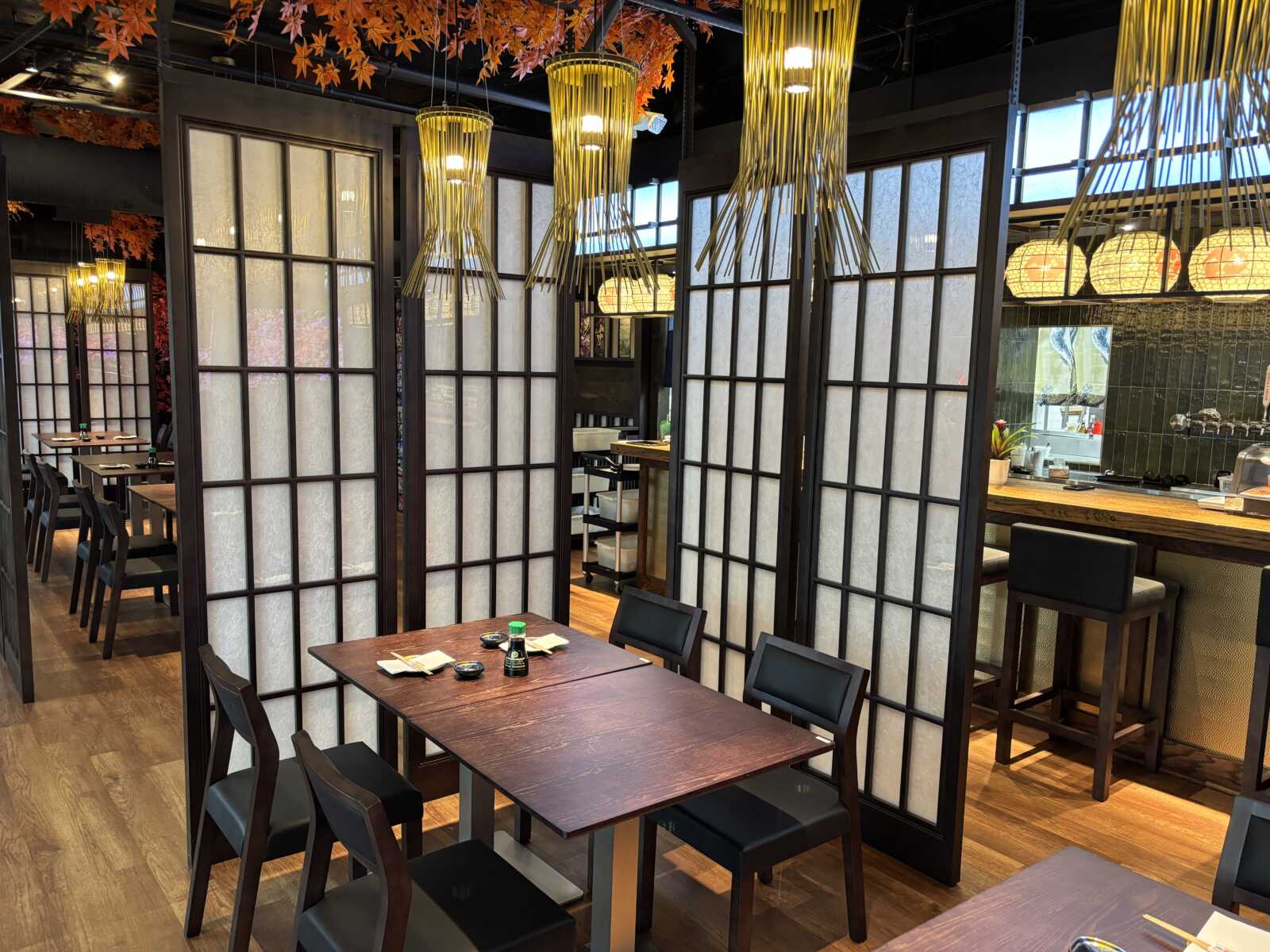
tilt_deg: -6.9
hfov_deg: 67.3
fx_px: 954
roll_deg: -1.4
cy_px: 476
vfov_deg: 53.1
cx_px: 635
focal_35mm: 26
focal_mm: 5.96
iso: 200
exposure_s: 1/60
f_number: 1.6
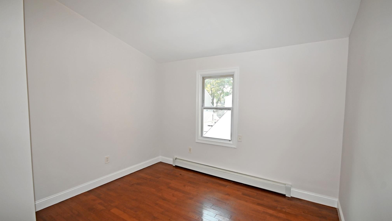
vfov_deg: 67.1
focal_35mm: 16
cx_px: 199
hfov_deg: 99.4
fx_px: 166
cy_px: 111
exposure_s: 1/100
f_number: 5
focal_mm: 10
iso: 200
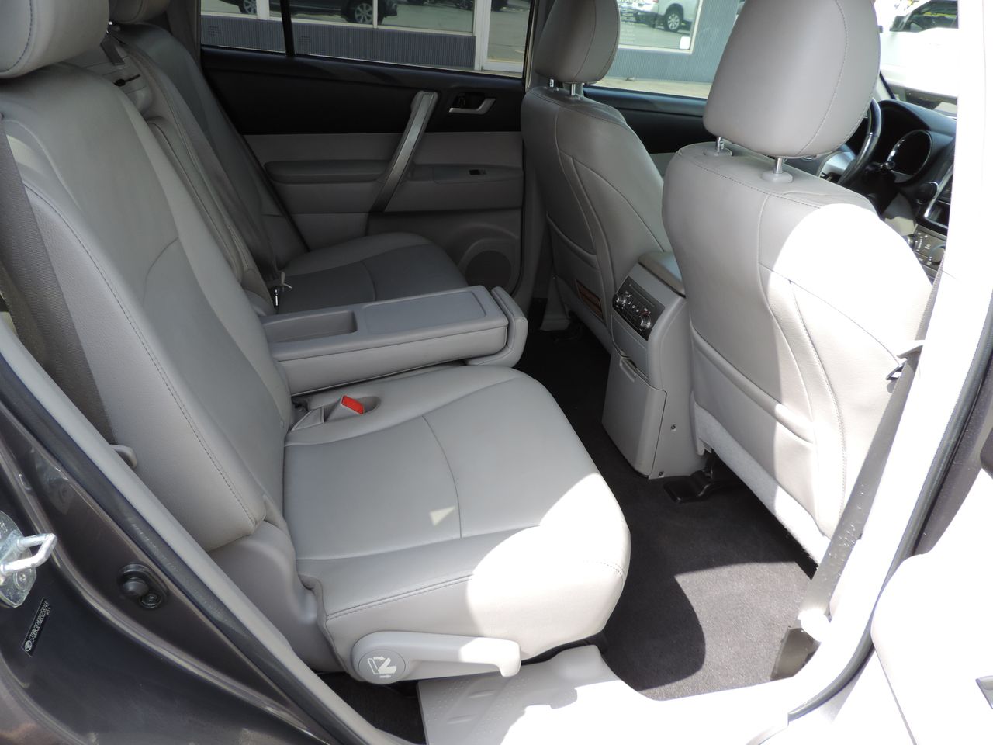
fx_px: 688
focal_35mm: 24
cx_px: 496
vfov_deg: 56.8
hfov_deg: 71.6
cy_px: 372
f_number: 3
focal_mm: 4.3
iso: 80
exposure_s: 1/160
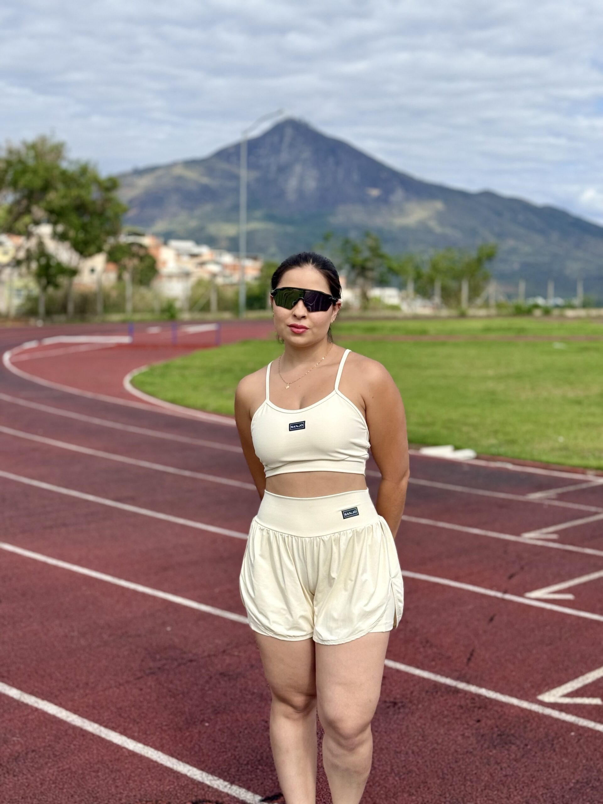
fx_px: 1115
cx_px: 302
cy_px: 402
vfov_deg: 39.7
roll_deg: -0.3
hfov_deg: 30.3
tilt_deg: -5.7
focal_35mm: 48
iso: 80
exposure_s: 1/7143
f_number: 1.78
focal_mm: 6.76
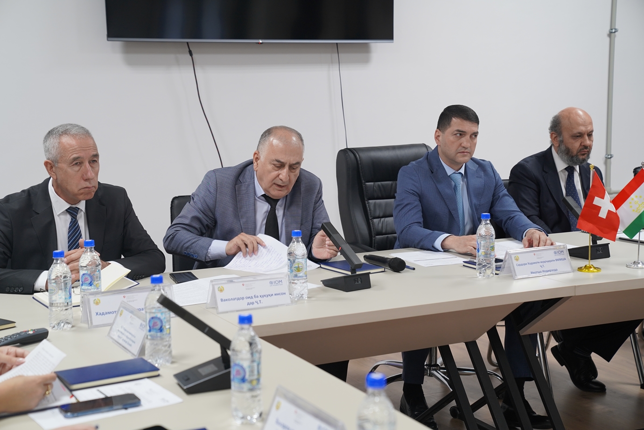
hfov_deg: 33.4
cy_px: 215
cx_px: 322
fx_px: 1073
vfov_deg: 22.6
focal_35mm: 60
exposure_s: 1/160
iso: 640
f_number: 4
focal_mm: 60
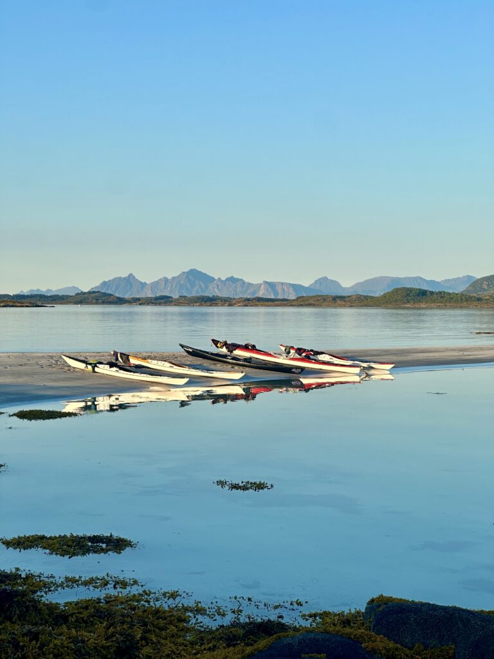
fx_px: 1465
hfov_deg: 19.1
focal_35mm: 77
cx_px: 247
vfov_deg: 25.3
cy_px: 330
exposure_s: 1/485
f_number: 2.8
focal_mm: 9
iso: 32
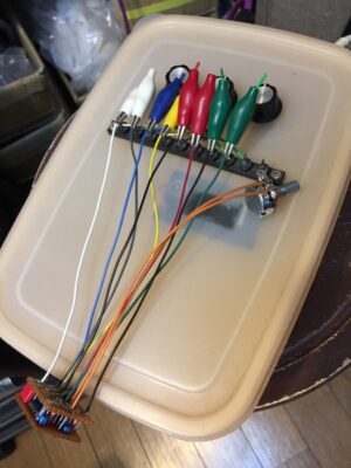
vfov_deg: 61.7
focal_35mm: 29
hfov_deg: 48.2
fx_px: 392
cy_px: 234
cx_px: 176
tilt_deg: -66.6
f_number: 2.2
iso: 160
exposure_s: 1/33
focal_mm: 4.15
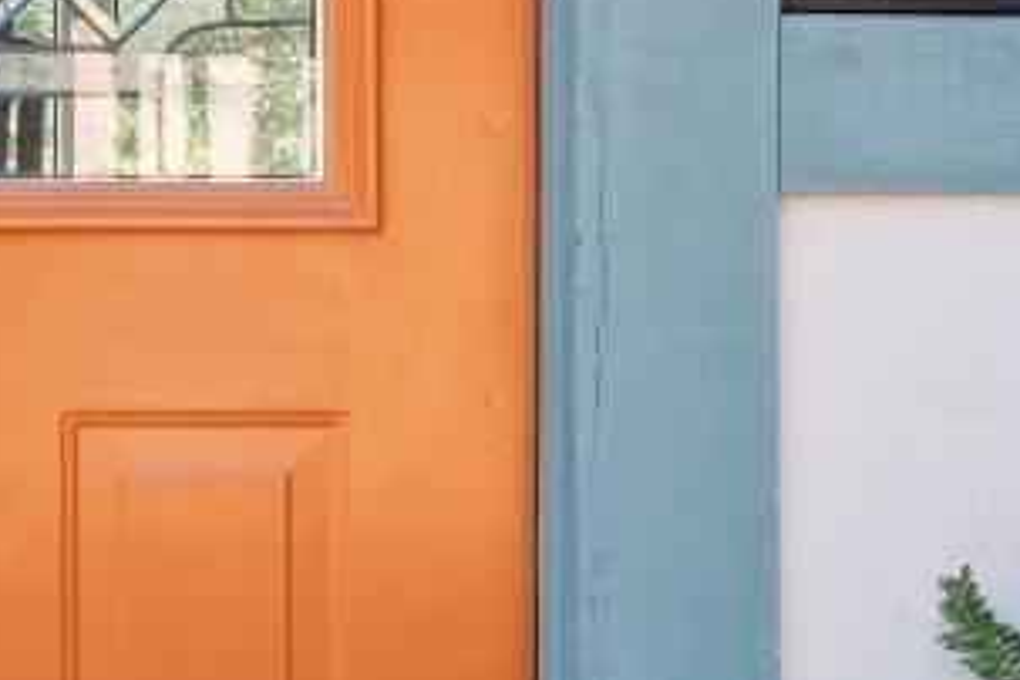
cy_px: -118
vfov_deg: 13.8
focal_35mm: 96
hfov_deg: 20.1
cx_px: -141
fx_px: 2733
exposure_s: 1/8
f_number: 11
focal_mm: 13
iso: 100
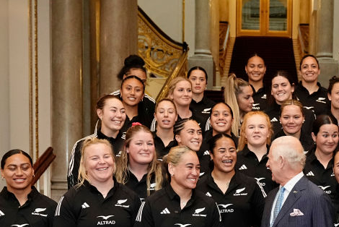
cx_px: 289
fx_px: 697
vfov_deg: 17.9
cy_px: 235
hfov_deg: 26.6
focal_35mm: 74
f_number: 4
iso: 6400
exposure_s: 1/250
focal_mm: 34
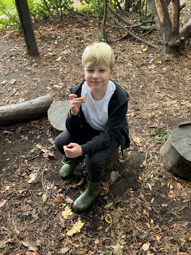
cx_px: 96
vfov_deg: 61.7
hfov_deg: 48.2
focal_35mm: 29
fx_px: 213
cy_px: 128
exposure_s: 1/50
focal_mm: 3
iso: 64
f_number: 1.8
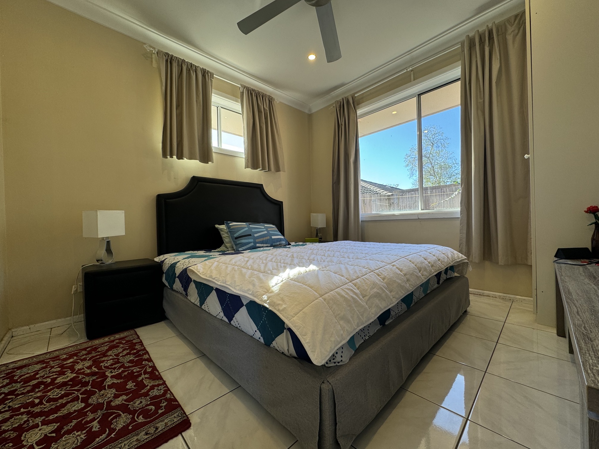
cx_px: 300
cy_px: 224
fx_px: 242
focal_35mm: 14
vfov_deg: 85.7
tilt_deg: -1.0
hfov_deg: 102.1
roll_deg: +1.4
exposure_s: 1/100
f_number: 2.2
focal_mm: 2.22
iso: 40
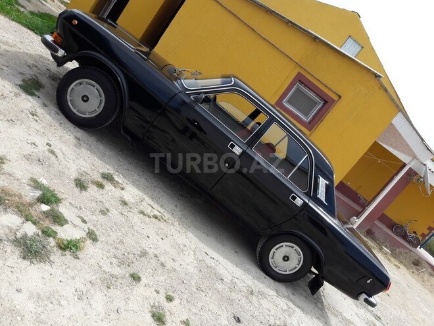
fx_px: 351
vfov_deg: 49.7
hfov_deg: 63.4
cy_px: 163
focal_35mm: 28
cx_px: 217
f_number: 1.9
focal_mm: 3.7
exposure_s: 1/1247
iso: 40
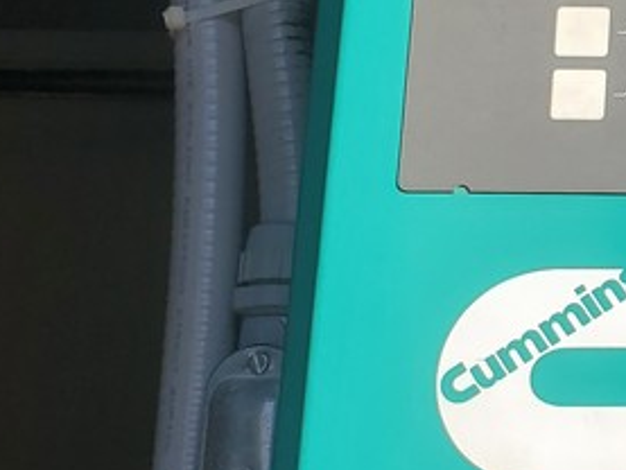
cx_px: 1123
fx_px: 1737
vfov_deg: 15.4
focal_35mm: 96
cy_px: 212
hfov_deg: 16.9
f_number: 2.4
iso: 50
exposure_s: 1/1069
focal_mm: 4.3
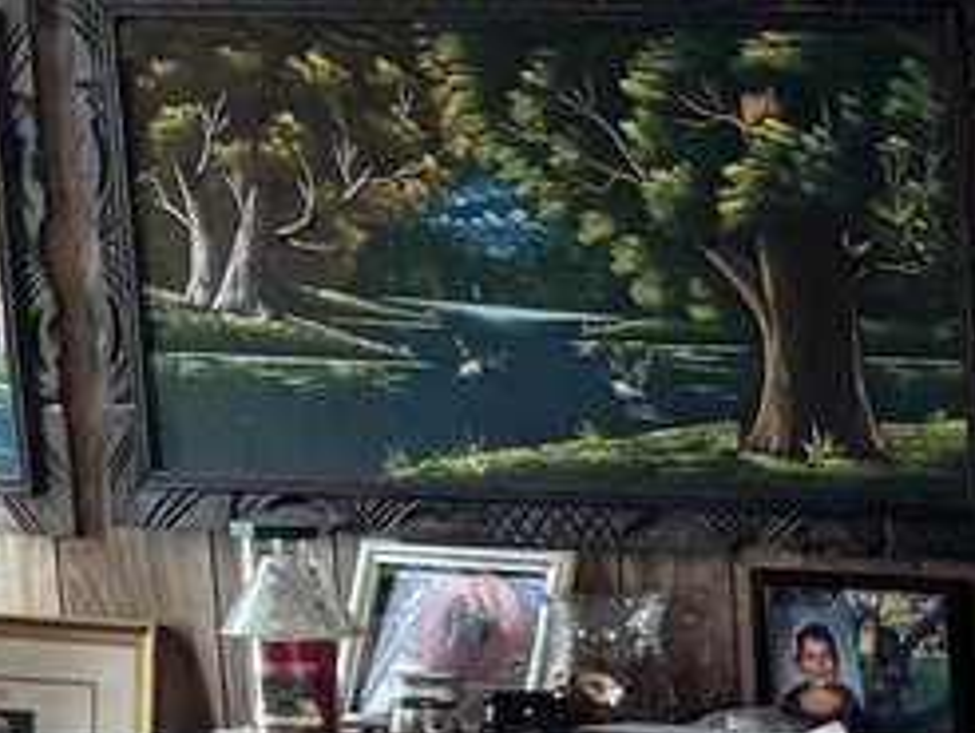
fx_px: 4398
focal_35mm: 156
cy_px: 1418
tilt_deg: -11.3
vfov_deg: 9.0
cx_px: 2766
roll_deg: -2.6
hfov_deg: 10.0
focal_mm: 6.76
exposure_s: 1/60
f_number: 1.78
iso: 250
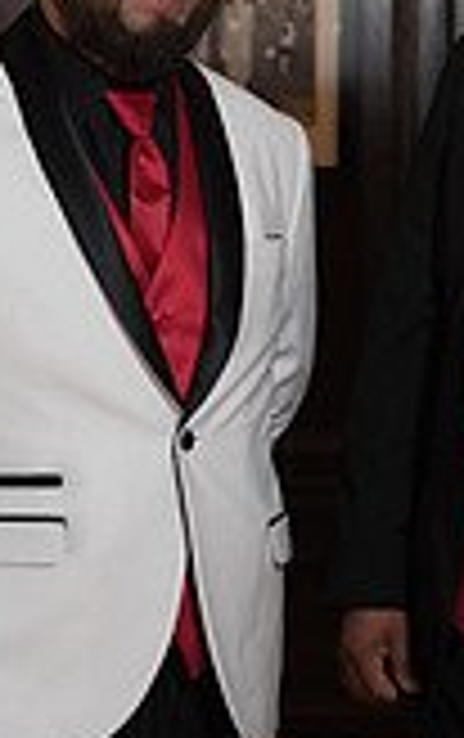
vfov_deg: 14.4
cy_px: 292
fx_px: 2924
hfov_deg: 9.1
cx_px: 252
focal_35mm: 145
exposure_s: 1/125
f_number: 3.5
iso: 1250
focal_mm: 52
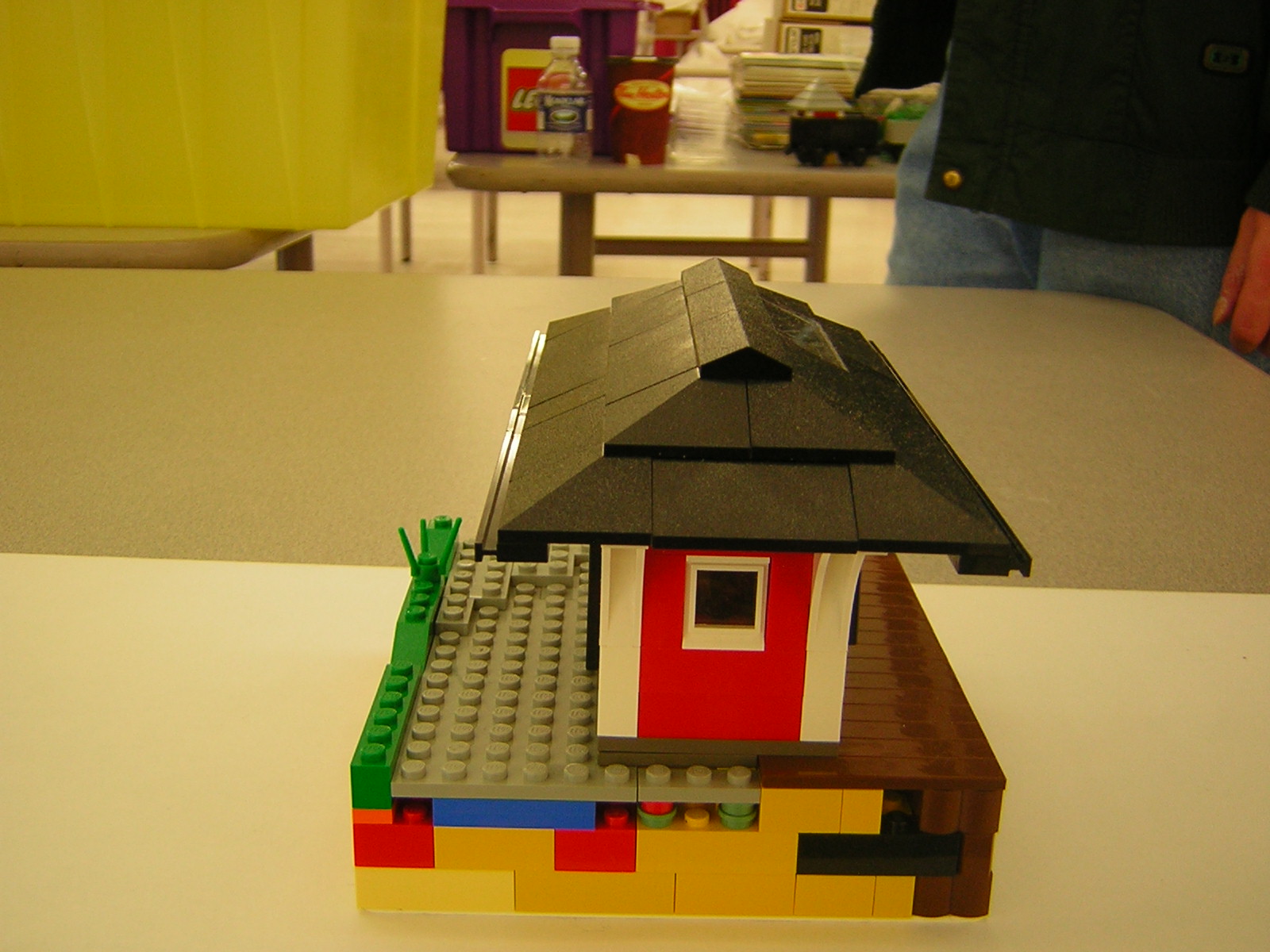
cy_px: 476
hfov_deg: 46.8
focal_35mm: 40
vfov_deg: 36.0
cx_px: 635
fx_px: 1468
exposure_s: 1/5.7
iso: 50
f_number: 2.7
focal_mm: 5.2
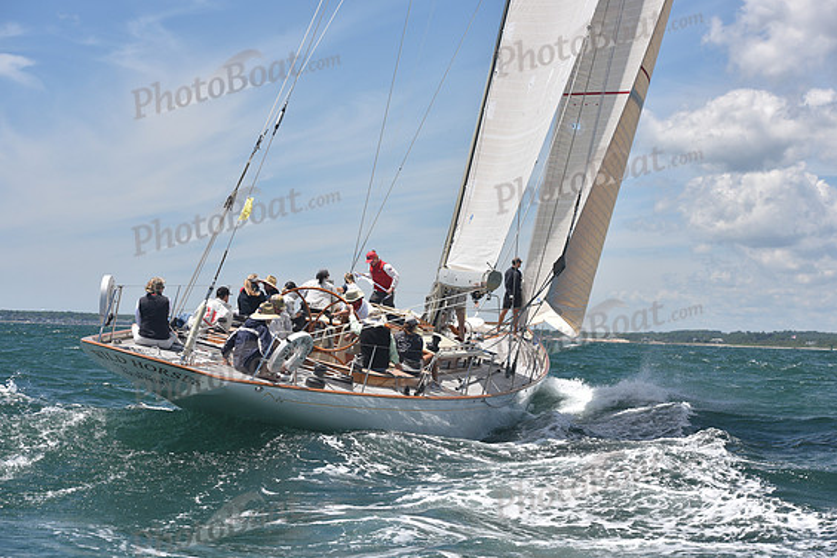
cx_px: 418
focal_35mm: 72
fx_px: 1674
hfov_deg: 28.1
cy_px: 274
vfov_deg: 18.9
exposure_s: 1/800
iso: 320
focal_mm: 70
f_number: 6.3
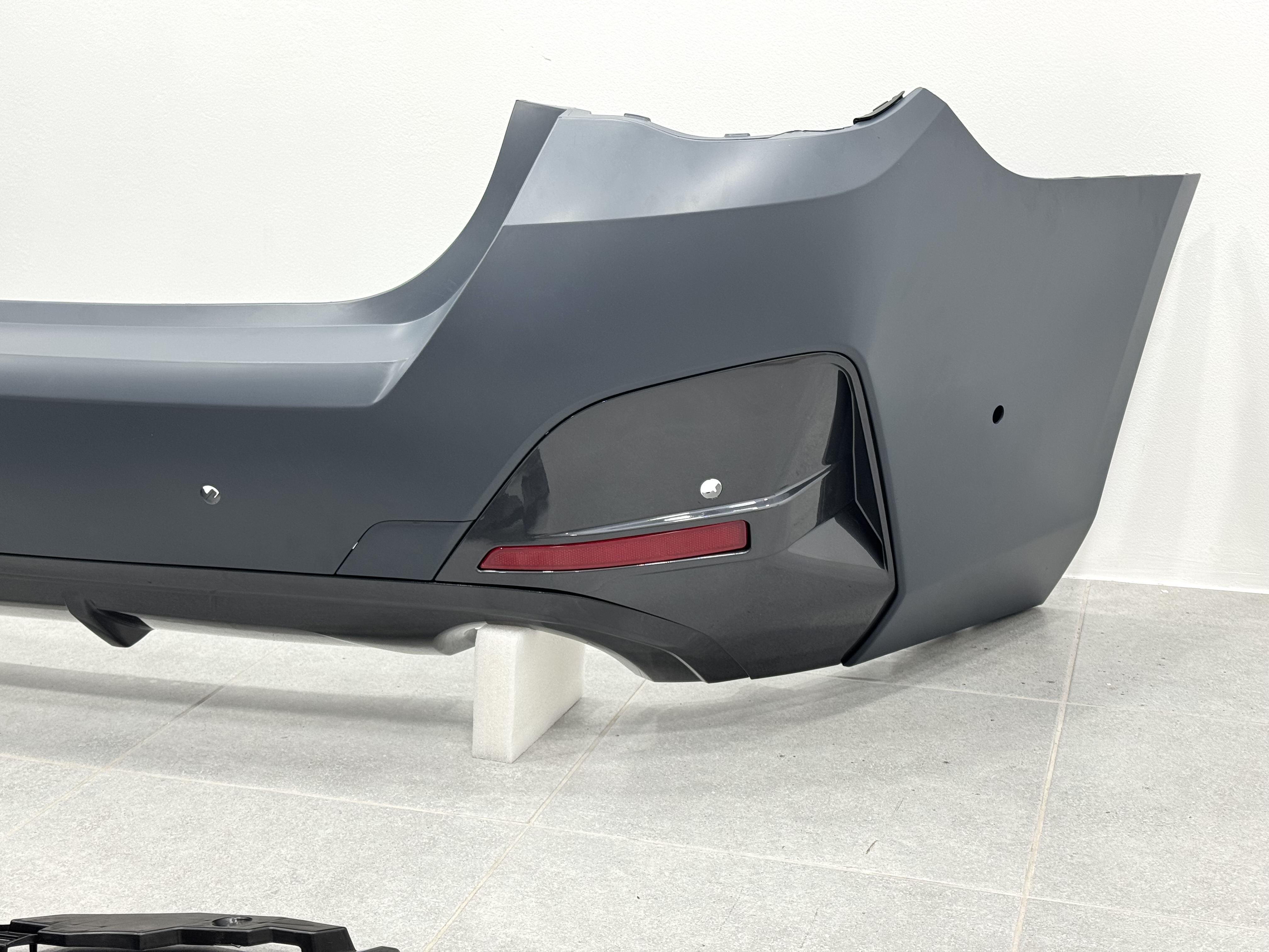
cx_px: 634
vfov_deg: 30.3
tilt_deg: -14.4
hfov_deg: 39.7
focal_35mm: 48
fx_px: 1760
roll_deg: +0.2
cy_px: 476
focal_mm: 6.76
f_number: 1.78
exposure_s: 1/108
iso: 50
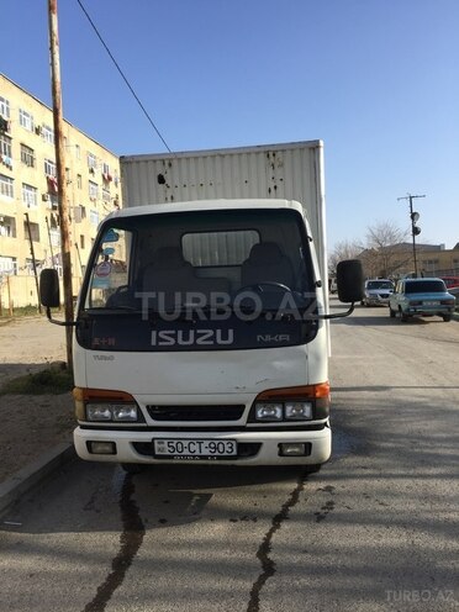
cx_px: 230
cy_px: 306
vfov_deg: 61.7
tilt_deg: +0.3
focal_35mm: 29
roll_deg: +2.1
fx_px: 513
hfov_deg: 48.2
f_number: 2.2
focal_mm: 4.15
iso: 32
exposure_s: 1/1464
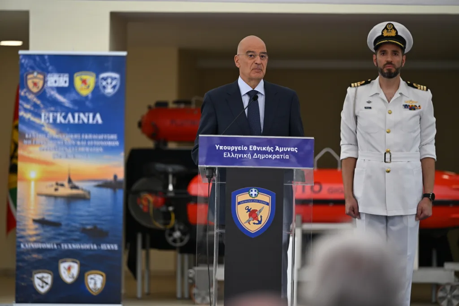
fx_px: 2550
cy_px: 153
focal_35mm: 200
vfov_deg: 6.9
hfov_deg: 10.3
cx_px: 230
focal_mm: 200
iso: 220
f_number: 2.8
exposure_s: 1/400
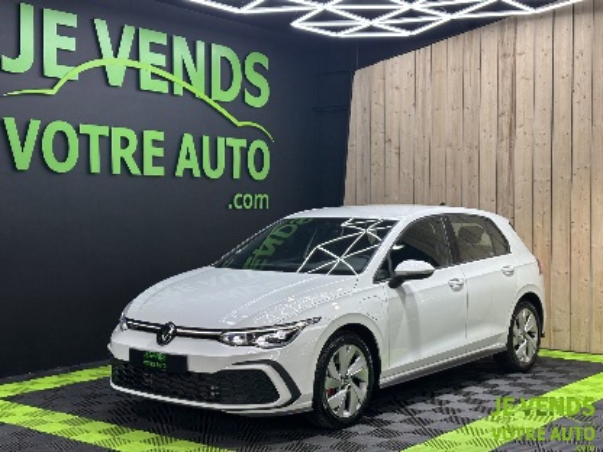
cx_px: 302
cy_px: 226
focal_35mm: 52
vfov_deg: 28.0
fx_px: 906
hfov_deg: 36.8
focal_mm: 5.96
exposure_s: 1/100
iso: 32
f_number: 1.6
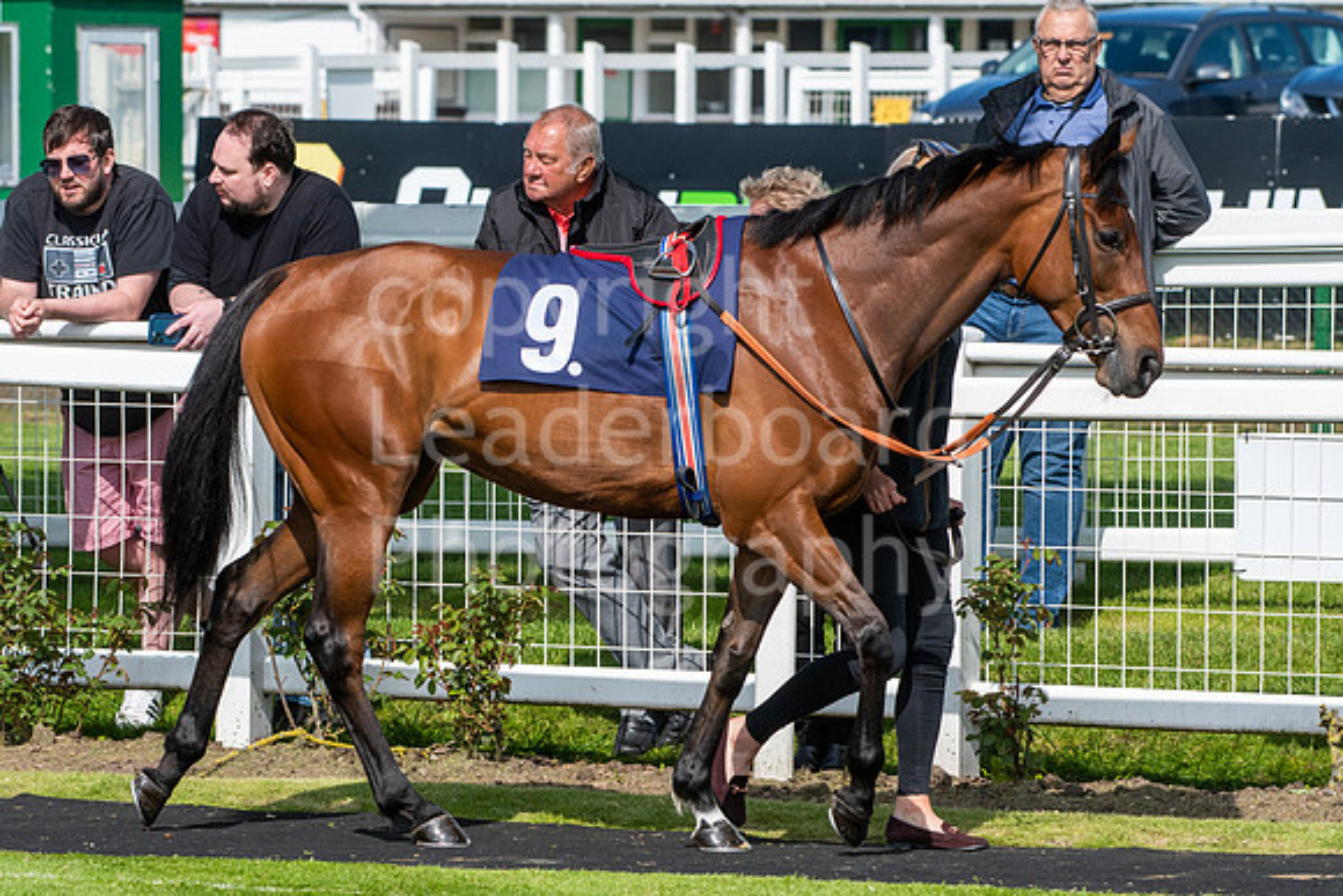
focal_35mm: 300
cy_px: 448
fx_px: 11194
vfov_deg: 4.6
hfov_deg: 6.9
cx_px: 672
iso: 500
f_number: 7.1
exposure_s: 1/1600
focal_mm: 200
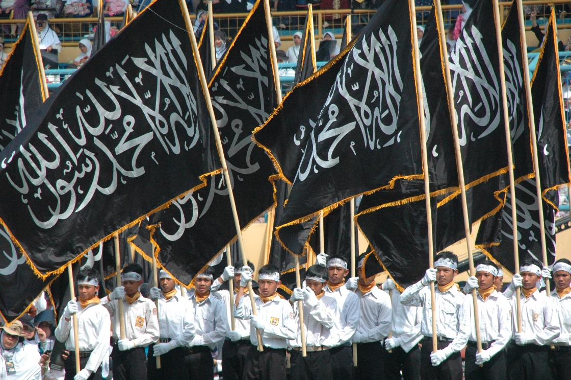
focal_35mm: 300
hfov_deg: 6.9
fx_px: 4753
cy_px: 190
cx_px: 286
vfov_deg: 4.6
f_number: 8
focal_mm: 200
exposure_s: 1/1000
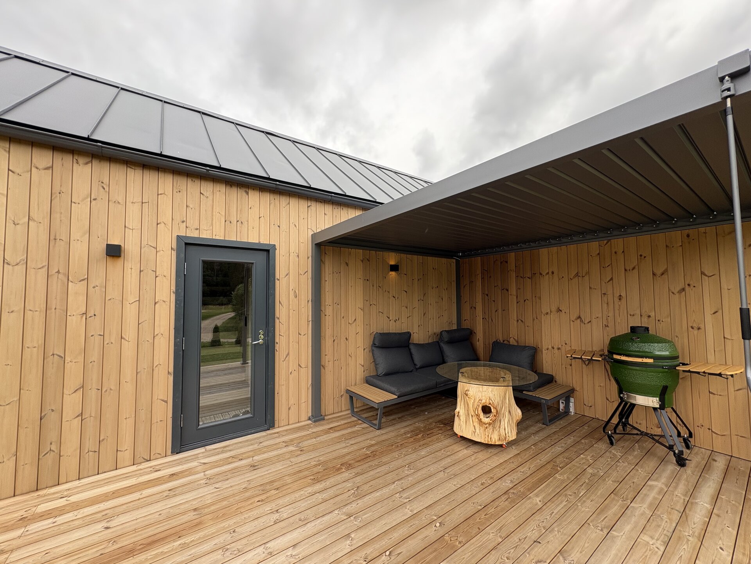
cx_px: 376
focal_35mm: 14
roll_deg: +1.3
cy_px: 282
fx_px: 304
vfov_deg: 85.7
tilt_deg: +2.5
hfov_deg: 102.1
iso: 40
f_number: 2.2
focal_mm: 2.22
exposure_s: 1/307
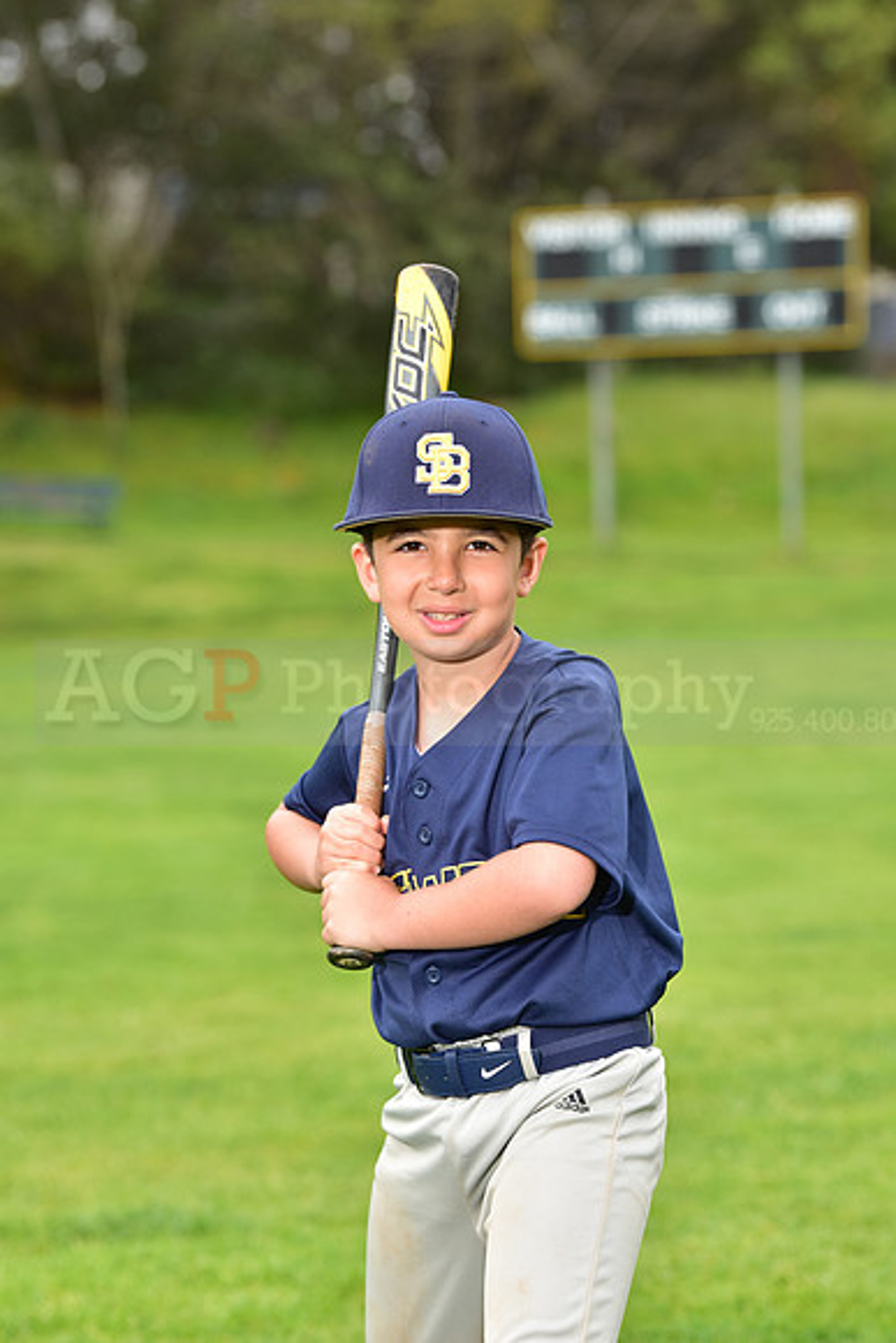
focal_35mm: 135
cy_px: 672
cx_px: 448
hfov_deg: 10.2
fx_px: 5037
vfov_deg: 15.2
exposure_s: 1/250
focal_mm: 135
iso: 400
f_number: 5.6
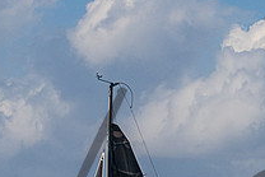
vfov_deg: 2.5
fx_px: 4022
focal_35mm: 546
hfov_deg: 3.8
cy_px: 195
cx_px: 175
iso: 320
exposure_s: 1/5000
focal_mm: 145
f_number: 6.3
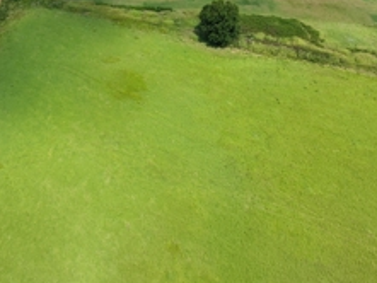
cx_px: 106
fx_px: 316
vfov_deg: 44.1
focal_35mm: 29
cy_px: 29
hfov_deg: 59.1
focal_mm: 16
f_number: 2.55
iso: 103
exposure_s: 1/1365
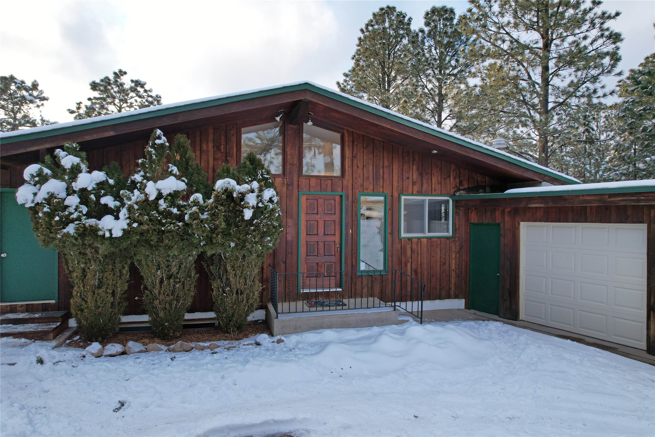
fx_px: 400
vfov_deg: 57.2
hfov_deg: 78.6
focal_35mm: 22
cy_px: 218
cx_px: 328
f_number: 2.8
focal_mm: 8.38
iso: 100
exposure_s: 1/320
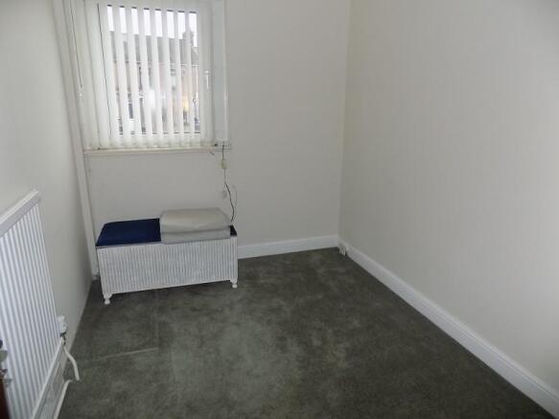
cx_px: 280
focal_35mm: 23
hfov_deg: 73.9
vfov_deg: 58.9
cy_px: 210
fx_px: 371
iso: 200
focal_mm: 4
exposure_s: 1/30
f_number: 3.1
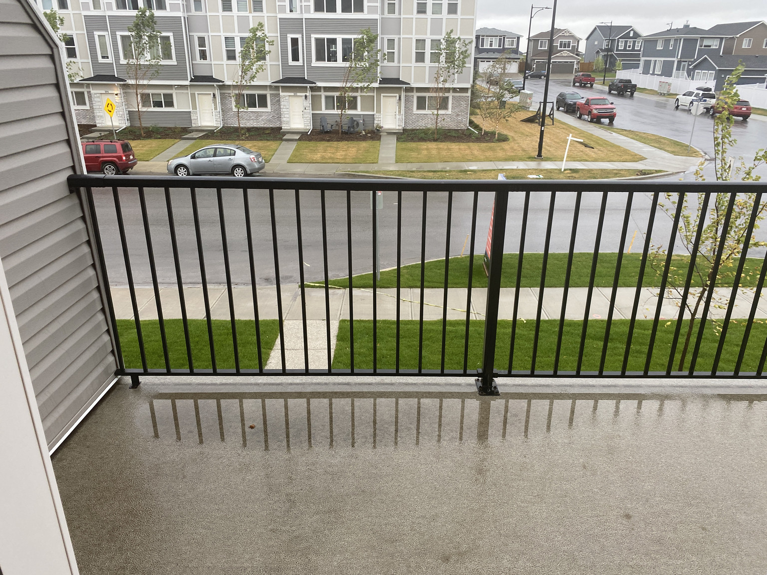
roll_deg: -0.7
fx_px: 576
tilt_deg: -22.9
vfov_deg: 53.1
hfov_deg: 67.3
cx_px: 384
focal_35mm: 26
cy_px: 288
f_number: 1.8
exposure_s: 1/120
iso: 80
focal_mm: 4.25
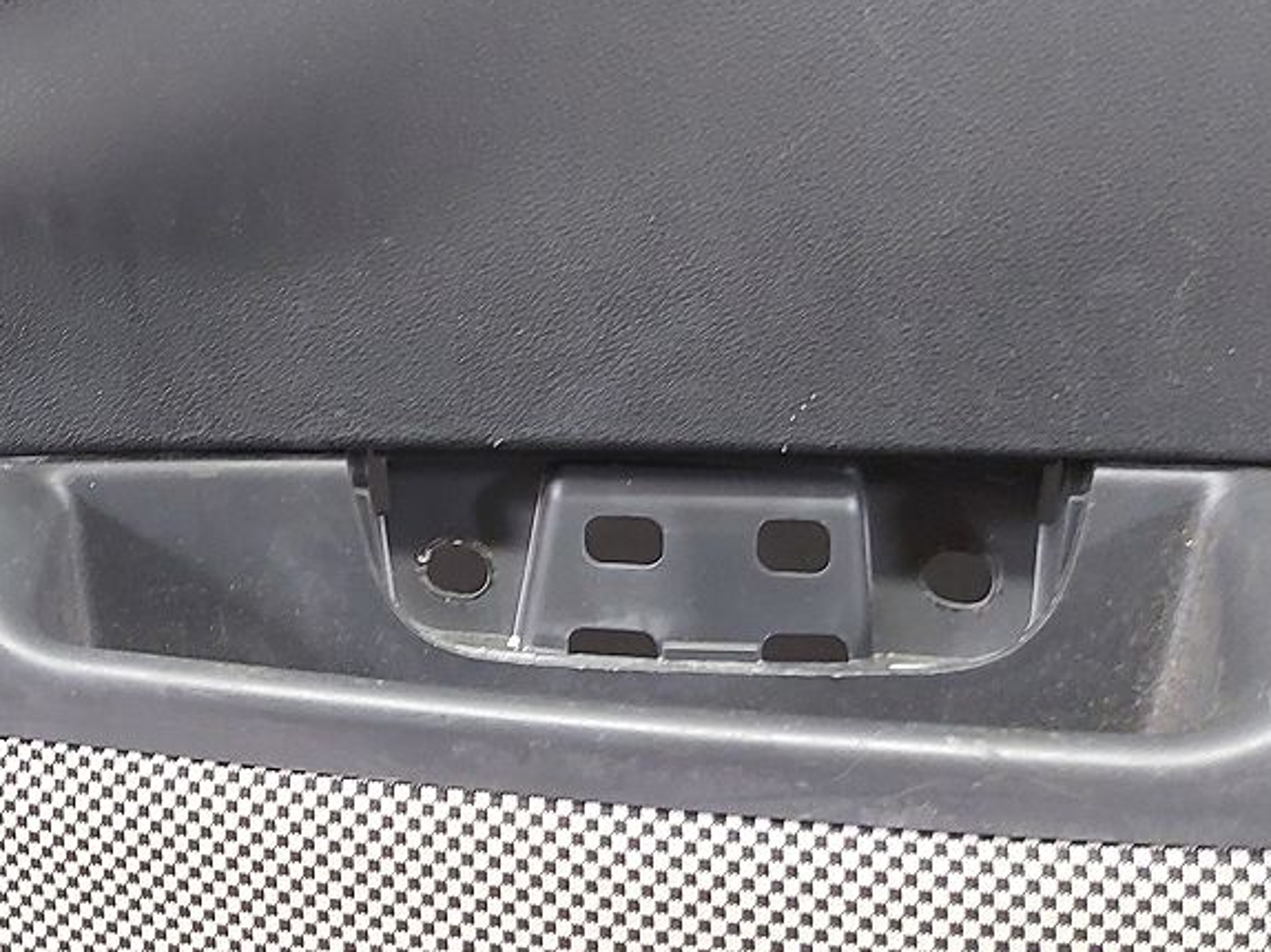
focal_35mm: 58
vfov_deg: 24.8
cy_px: 184
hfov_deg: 32.1
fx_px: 2129
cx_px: 205
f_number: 1.8
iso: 250
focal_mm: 5.23
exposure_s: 1/50
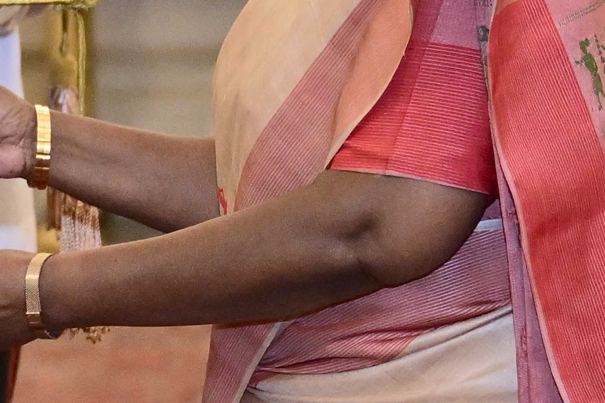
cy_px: -178
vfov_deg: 7.4
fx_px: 3058
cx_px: -196
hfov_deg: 11.0
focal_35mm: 182
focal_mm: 59
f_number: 2.8
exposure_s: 1/160
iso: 1250
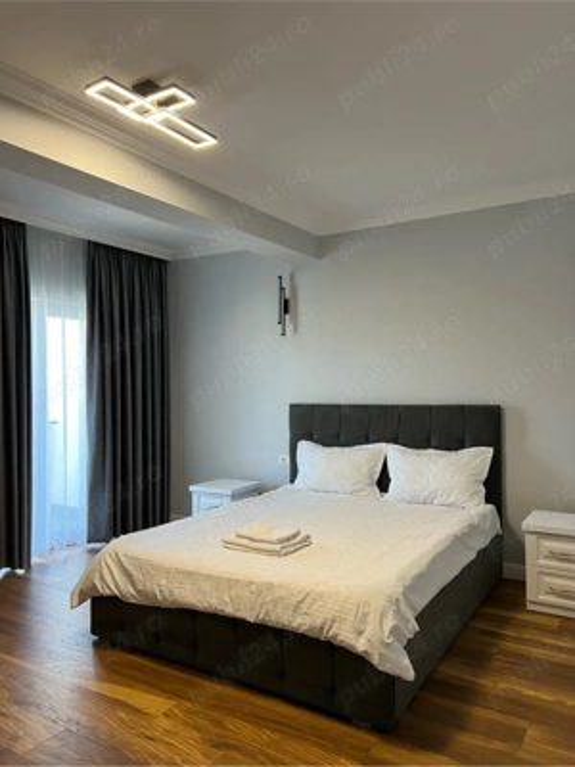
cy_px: 384
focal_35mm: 26
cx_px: 288
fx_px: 576
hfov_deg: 53.1
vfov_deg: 67.3
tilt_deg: -0.6
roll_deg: +1.4
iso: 125
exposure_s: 1/82
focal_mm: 5.7
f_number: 1.5
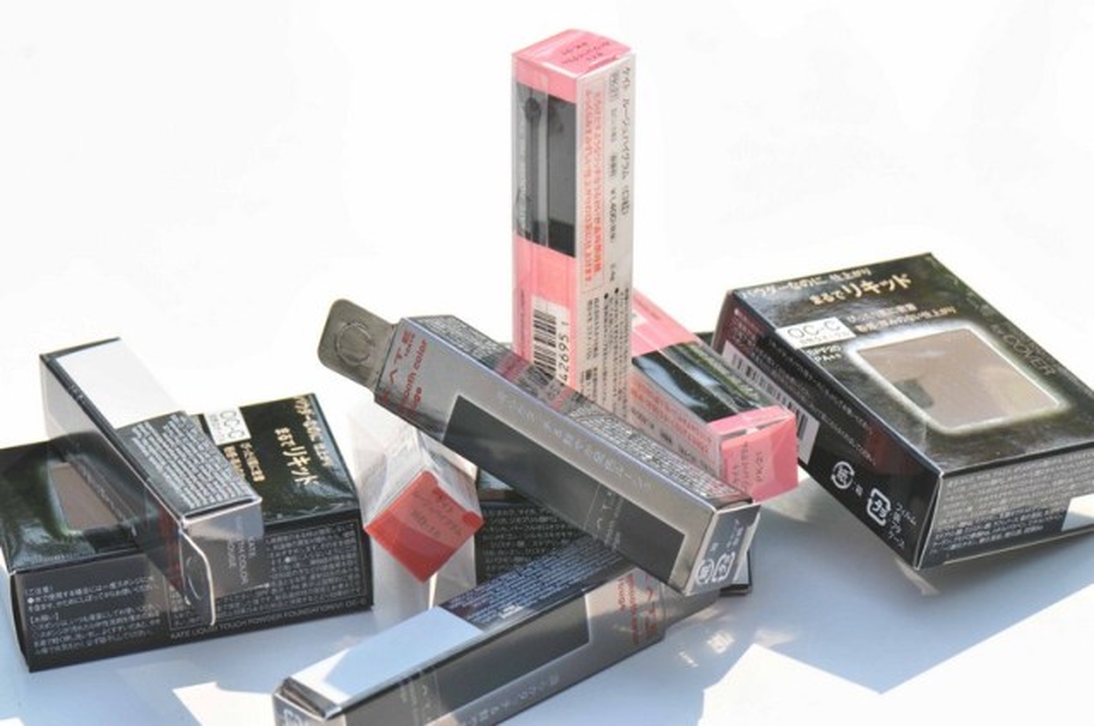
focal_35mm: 158
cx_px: 547
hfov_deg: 13.1
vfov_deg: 8.7
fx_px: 4779
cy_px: 363
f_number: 9
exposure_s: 1/200
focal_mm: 105
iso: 200
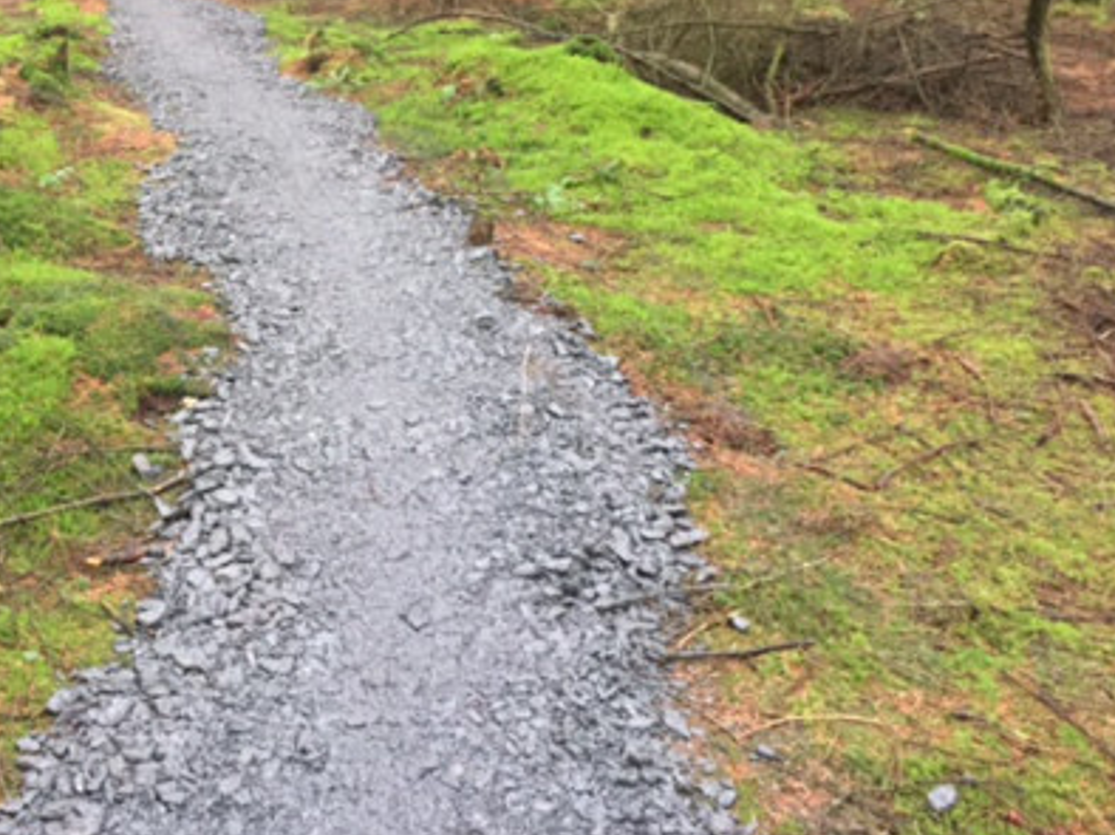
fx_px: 1352
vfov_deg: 34.0
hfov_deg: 43.8
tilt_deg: -16.3
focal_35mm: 42
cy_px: 276
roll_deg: +1.7
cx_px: 320
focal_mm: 4.15
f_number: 2.2
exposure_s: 1/25
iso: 250
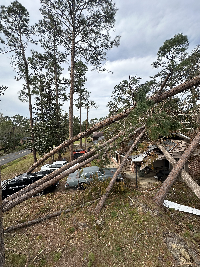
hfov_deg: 85.7
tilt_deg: -4.1
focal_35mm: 14
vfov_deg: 102.1
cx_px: 100
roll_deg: +1.8
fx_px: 108
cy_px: 134
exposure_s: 1/1033
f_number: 2.2
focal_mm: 2.22
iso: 50
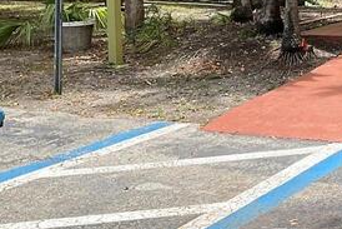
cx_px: 458
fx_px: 836
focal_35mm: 88
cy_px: -19
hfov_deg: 20.8
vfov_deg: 15.2
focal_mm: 3
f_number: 1.8
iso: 16
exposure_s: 1/962
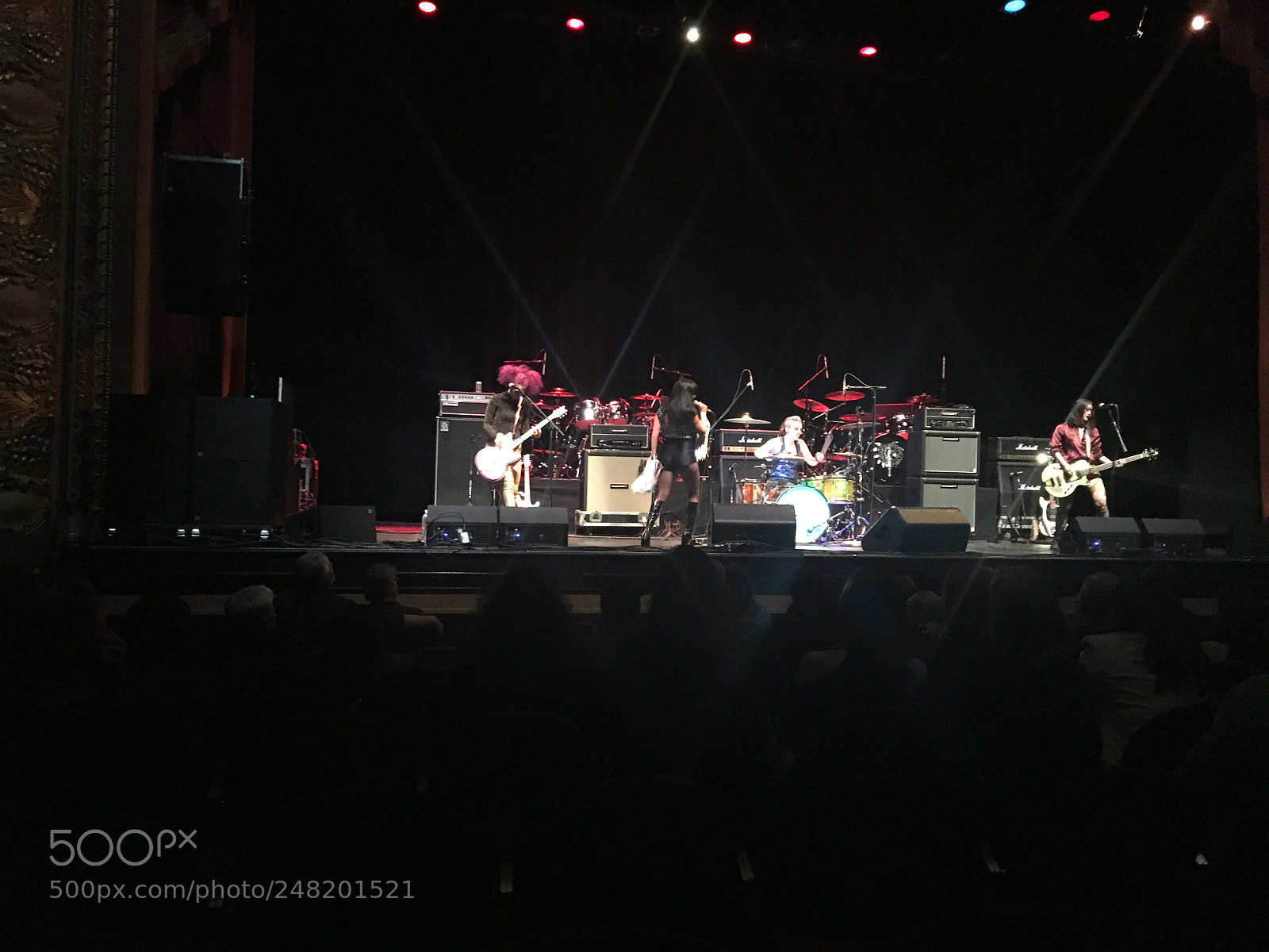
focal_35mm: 29
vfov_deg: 48.2
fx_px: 1063
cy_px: 476
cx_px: 634
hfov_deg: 61.7
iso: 320
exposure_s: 1/15
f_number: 2.2
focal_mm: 4.15
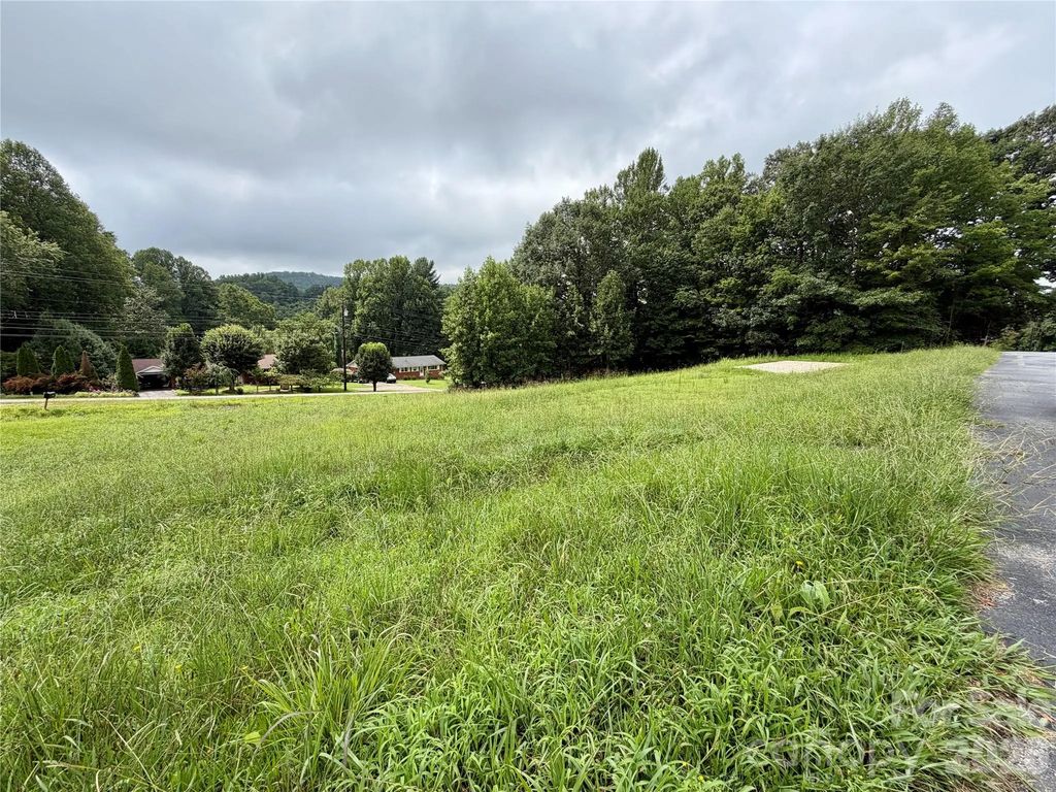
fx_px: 427
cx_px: 528
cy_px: 396
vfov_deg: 85.7
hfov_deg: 102.1
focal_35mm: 14
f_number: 2.2
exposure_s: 1/770
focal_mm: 2.22
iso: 25
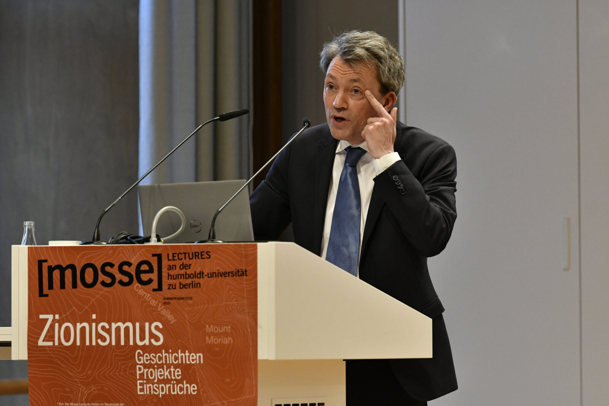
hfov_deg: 7.6
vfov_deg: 5.1
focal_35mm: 270
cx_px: 304
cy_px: 203
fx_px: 4566
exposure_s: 1/400
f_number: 4.5
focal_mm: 180
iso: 3200
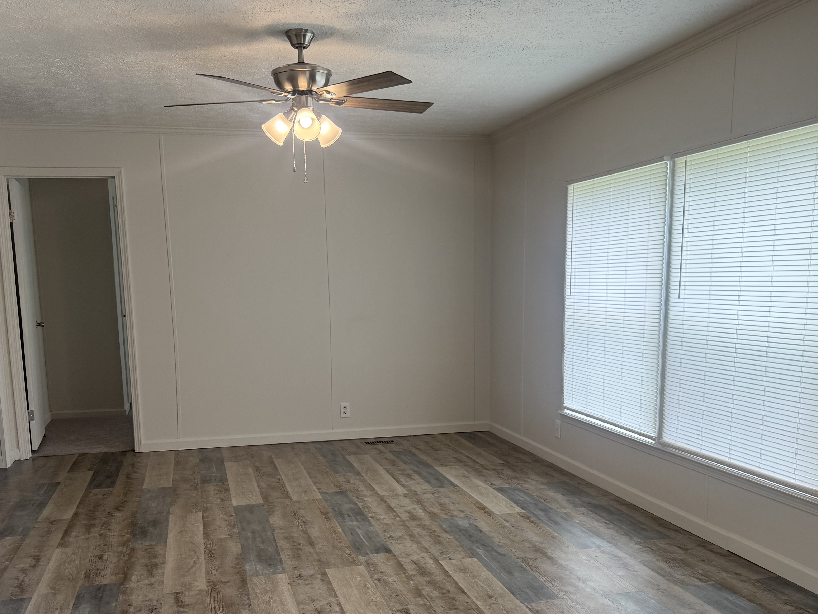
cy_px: 416
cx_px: 405
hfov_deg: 52.6
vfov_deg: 40.1
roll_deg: +0.8
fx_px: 827
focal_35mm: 35
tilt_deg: -9.8
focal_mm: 6.76
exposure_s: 1/148
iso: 100
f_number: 1.78
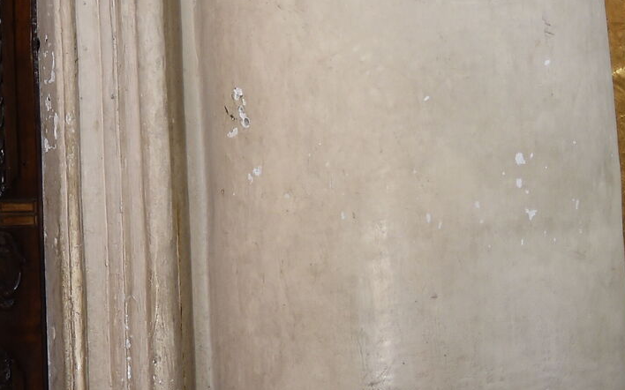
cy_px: -178
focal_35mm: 121
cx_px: -425
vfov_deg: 10.5
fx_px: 2060
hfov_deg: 15.3
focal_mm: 35
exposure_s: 1/15
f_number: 1.4
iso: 500
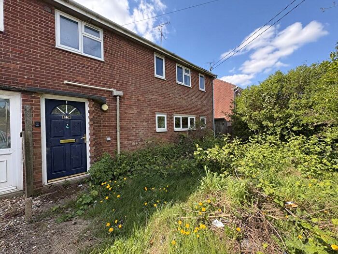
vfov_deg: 85.7
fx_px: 137
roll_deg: +1.5
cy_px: 127
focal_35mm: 14
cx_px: 169
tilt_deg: +0.5
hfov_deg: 102.1
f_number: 2.2
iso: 64
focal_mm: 2.22
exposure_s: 1/375
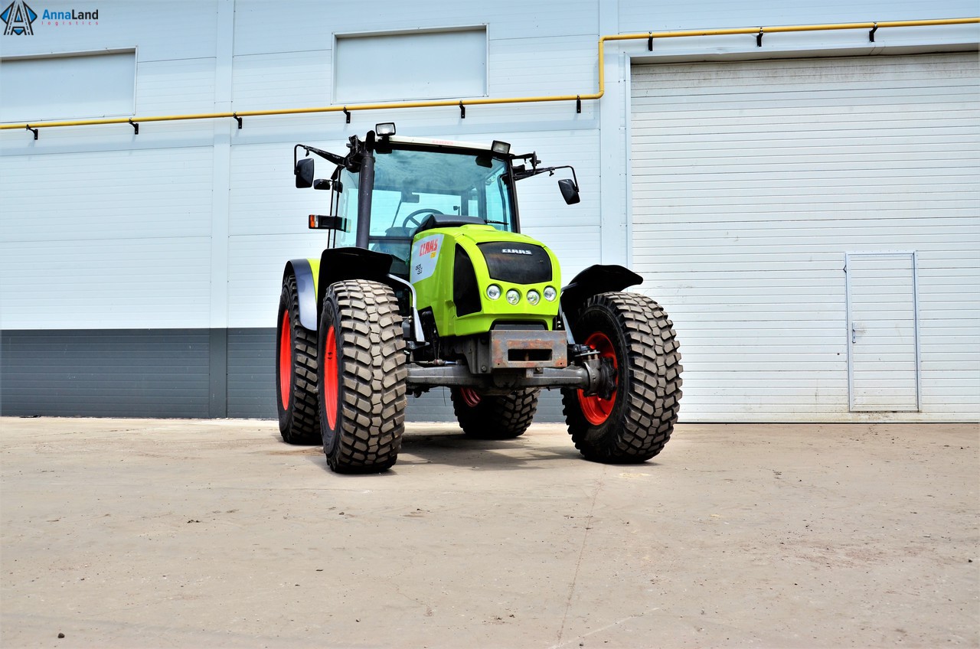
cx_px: 490
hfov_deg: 59.6
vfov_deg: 41.5
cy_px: 324
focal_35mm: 32
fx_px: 856
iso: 125
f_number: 7.1
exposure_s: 1/640
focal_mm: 21
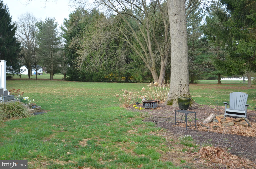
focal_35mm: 38
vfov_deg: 35.3
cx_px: 128
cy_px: 84
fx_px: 266
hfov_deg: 51.4
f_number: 6.3
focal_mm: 25
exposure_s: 1/160
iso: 200
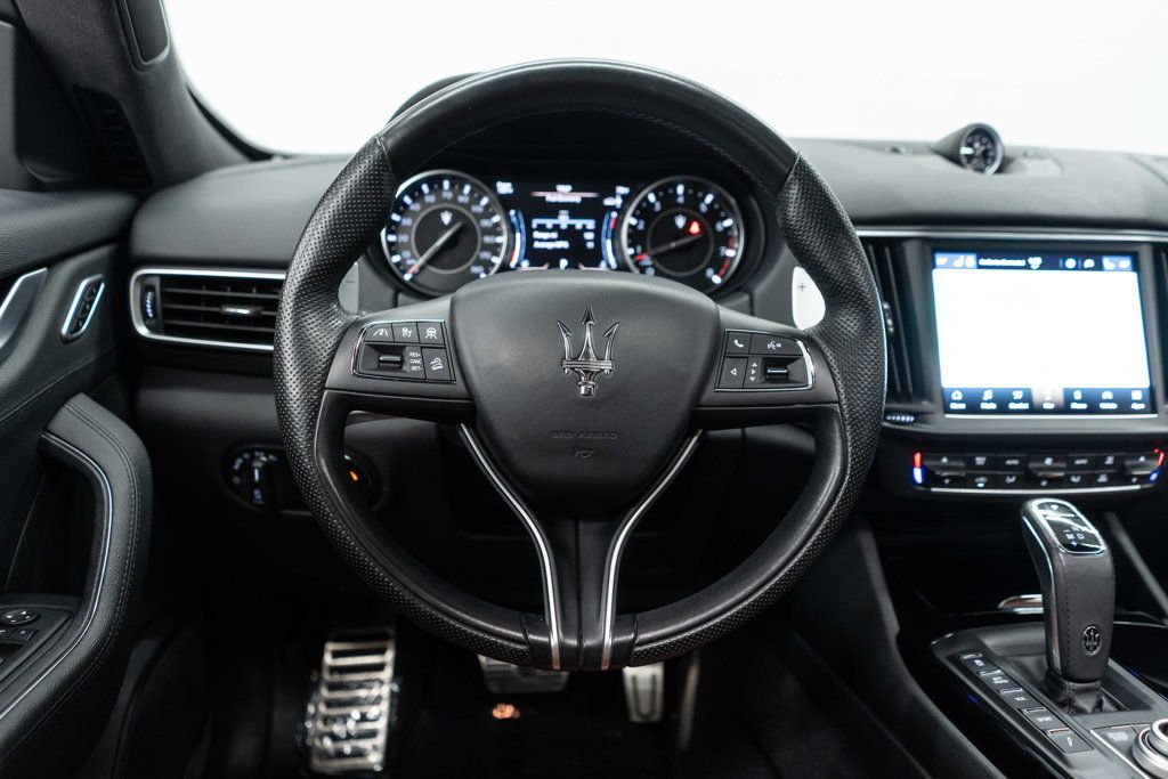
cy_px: 390
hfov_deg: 65.5
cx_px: 584
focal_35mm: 28
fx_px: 909
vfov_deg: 46.4
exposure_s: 1/60
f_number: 3.2
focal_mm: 28
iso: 1000
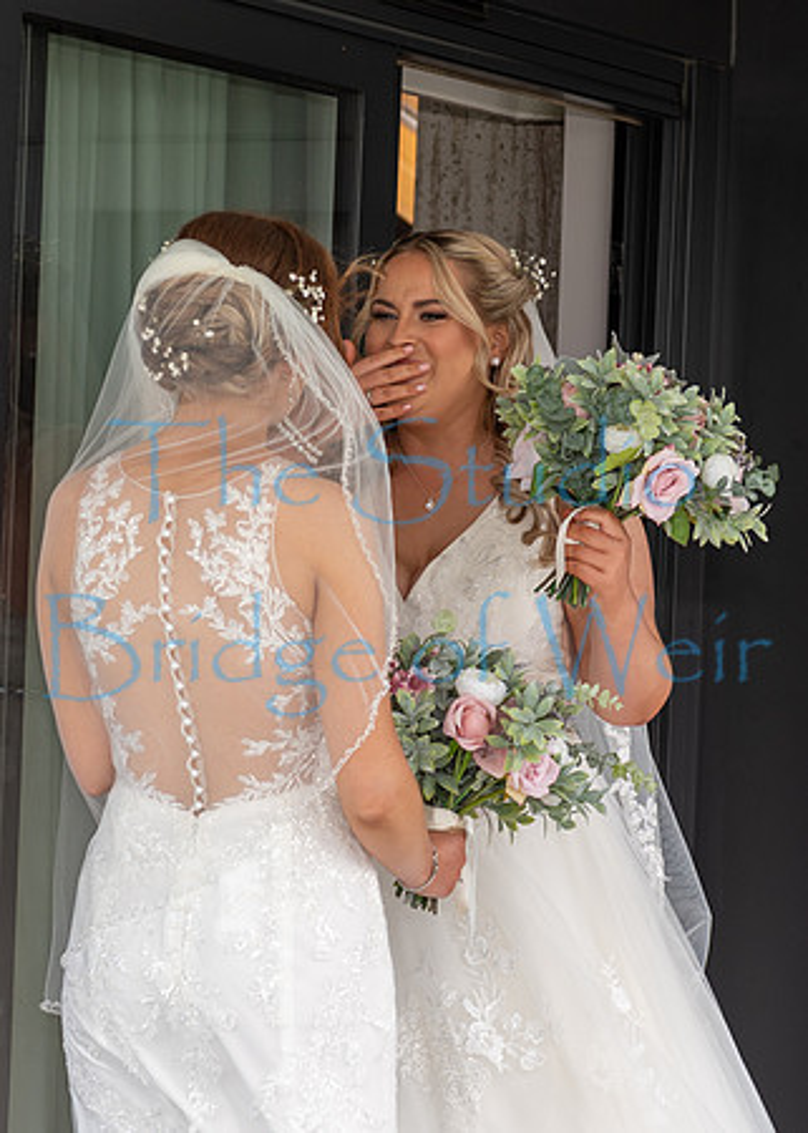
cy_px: 688
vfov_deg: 16.6
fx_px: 3870
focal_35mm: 120
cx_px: 361
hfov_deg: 11.9
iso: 100
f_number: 3.5
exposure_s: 1/400
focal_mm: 58
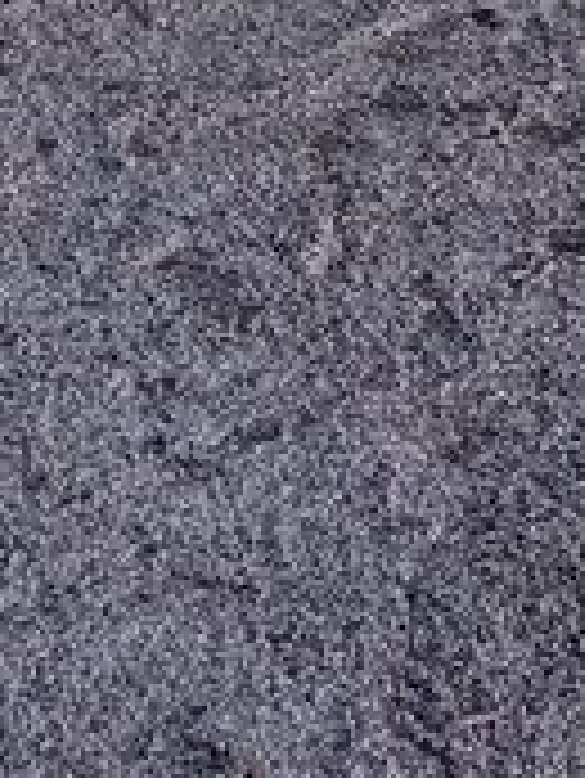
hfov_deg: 14.8
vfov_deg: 13.8
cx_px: -86
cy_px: -1124
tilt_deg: -1.0
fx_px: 2183
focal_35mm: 97
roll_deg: -3.3
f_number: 2.2
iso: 50
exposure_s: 1/30
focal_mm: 2.22
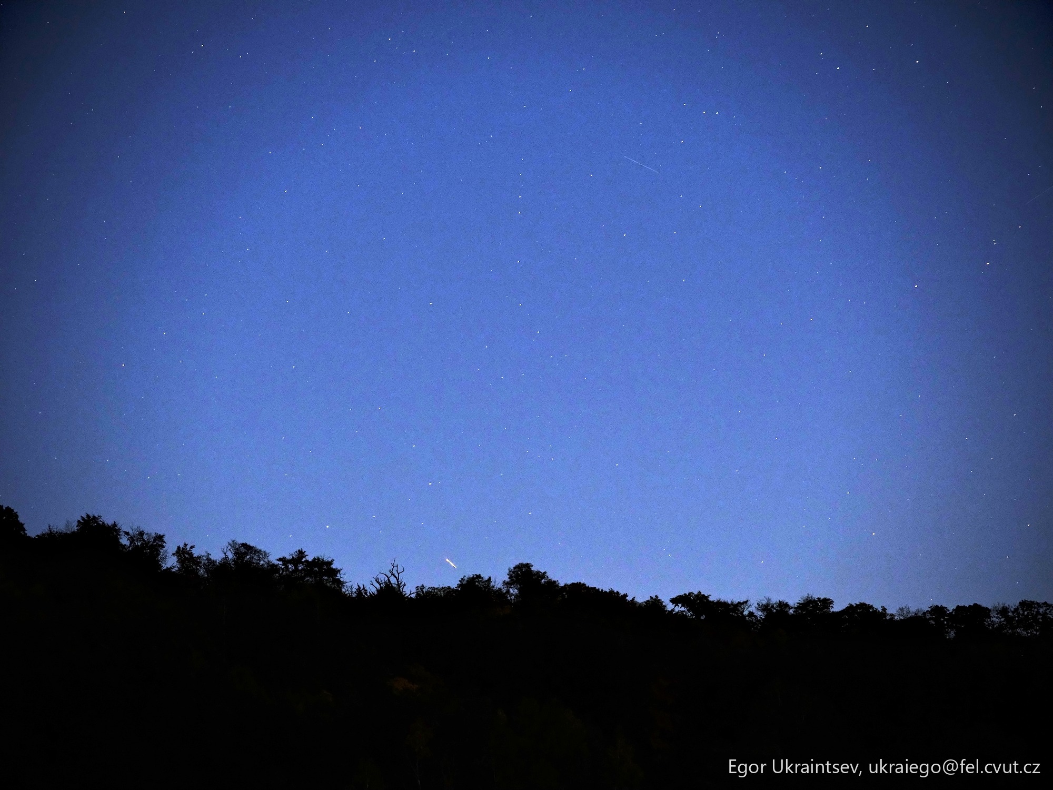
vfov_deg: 9.4
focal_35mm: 158
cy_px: 395
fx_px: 4806
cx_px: 526
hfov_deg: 12.5
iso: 3200
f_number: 3.5
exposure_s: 2.3
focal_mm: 200
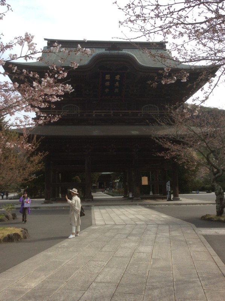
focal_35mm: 32
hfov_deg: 44.1
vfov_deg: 56.9
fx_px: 278
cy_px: 150
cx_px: 112
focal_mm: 3.3
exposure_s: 1/1079
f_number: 2.4
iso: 32
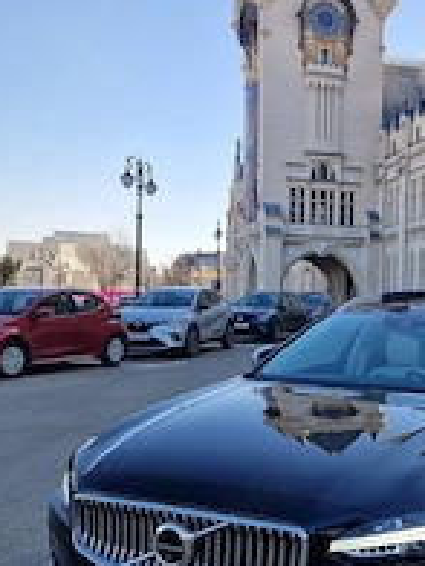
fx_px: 769
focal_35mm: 47
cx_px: 373
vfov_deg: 40.4
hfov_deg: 29.7
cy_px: 318
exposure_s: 1/667
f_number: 1.8
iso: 50
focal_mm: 5.4
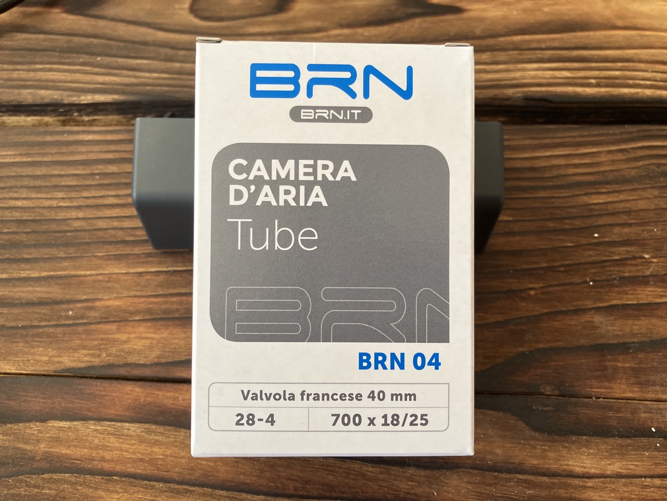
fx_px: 540
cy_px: 250
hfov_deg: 63.4
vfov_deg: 49.8
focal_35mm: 28
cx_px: 334
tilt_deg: -61.8
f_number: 1.8
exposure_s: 1/121
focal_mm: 3.99
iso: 50
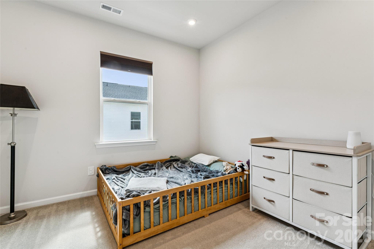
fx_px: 170
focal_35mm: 16
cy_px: 124
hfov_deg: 95.3
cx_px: 187
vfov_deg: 72.4
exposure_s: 1/4
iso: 100
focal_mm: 16.4
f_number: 13
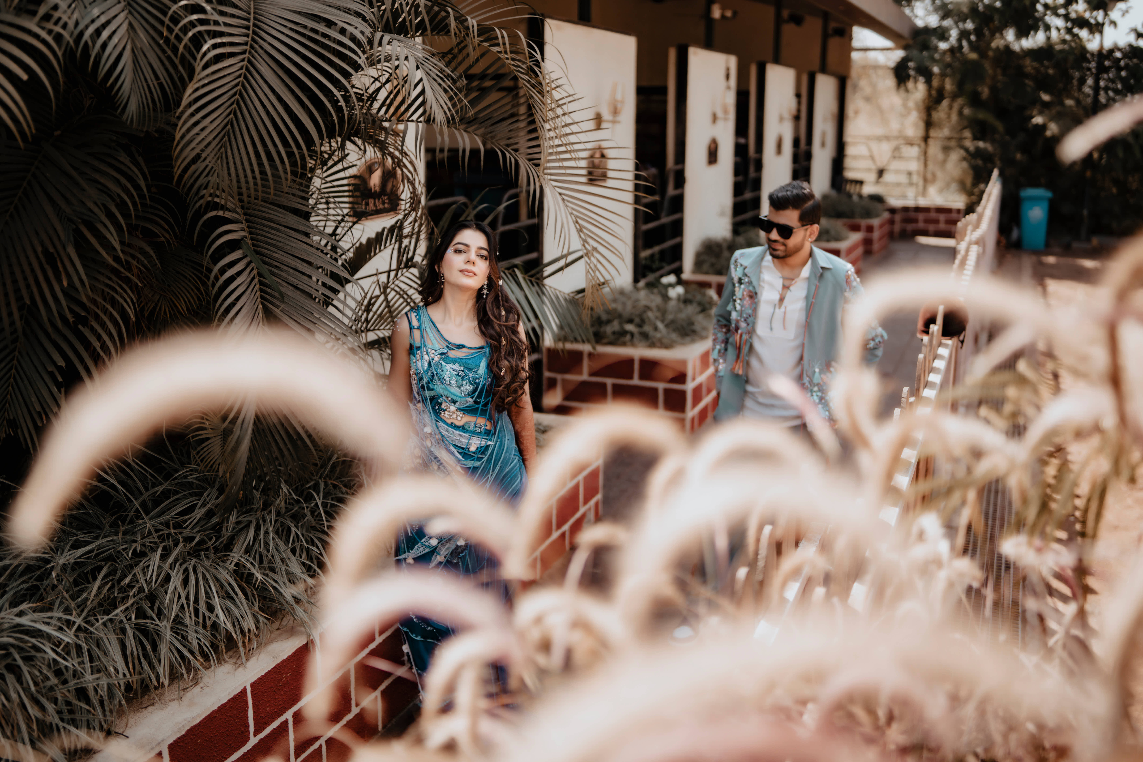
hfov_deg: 54.4
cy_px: 381
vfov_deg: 37.9
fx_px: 1111
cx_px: 572
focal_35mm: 35
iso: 125
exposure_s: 1/1250
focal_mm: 35
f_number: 1.4
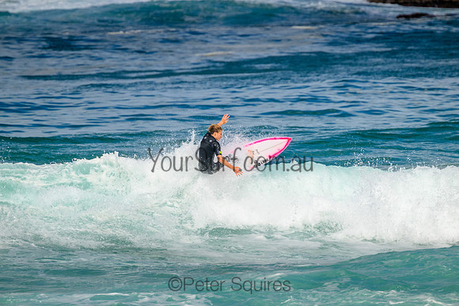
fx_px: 10202
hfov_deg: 2.6
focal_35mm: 800
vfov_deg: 1.7
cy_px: 153
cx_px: 230
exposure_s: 1/2000
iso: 560
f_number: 11
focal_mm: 800
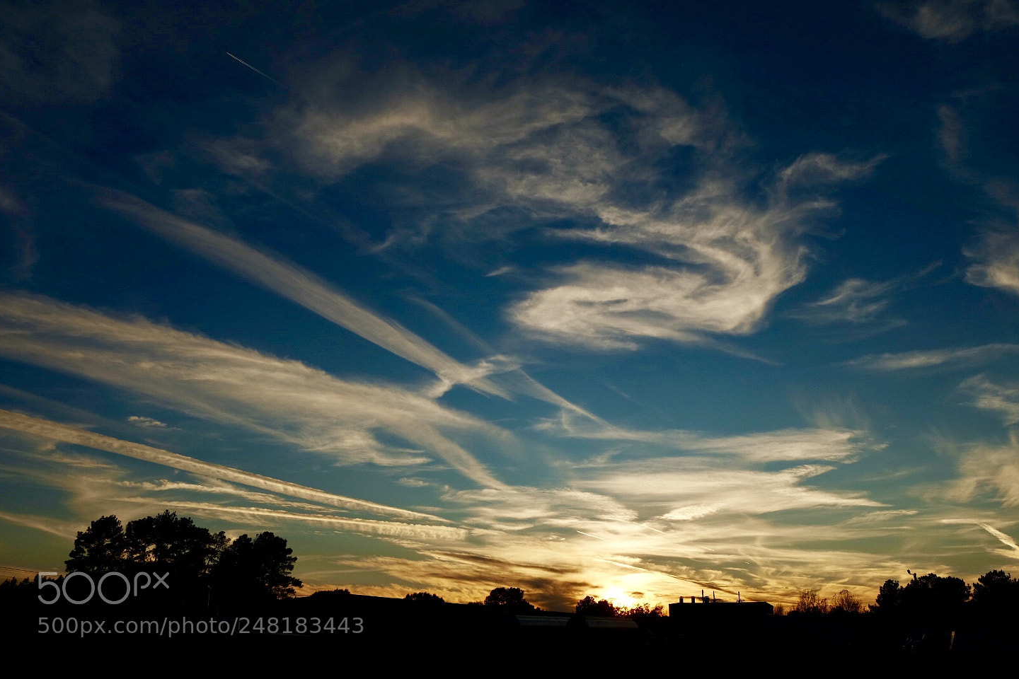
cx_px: 560
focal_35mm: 30
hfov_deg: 61.8
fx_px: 849
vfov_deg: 43.5
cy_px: 304
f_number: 8
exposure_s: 1/680
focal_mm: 18
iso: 200
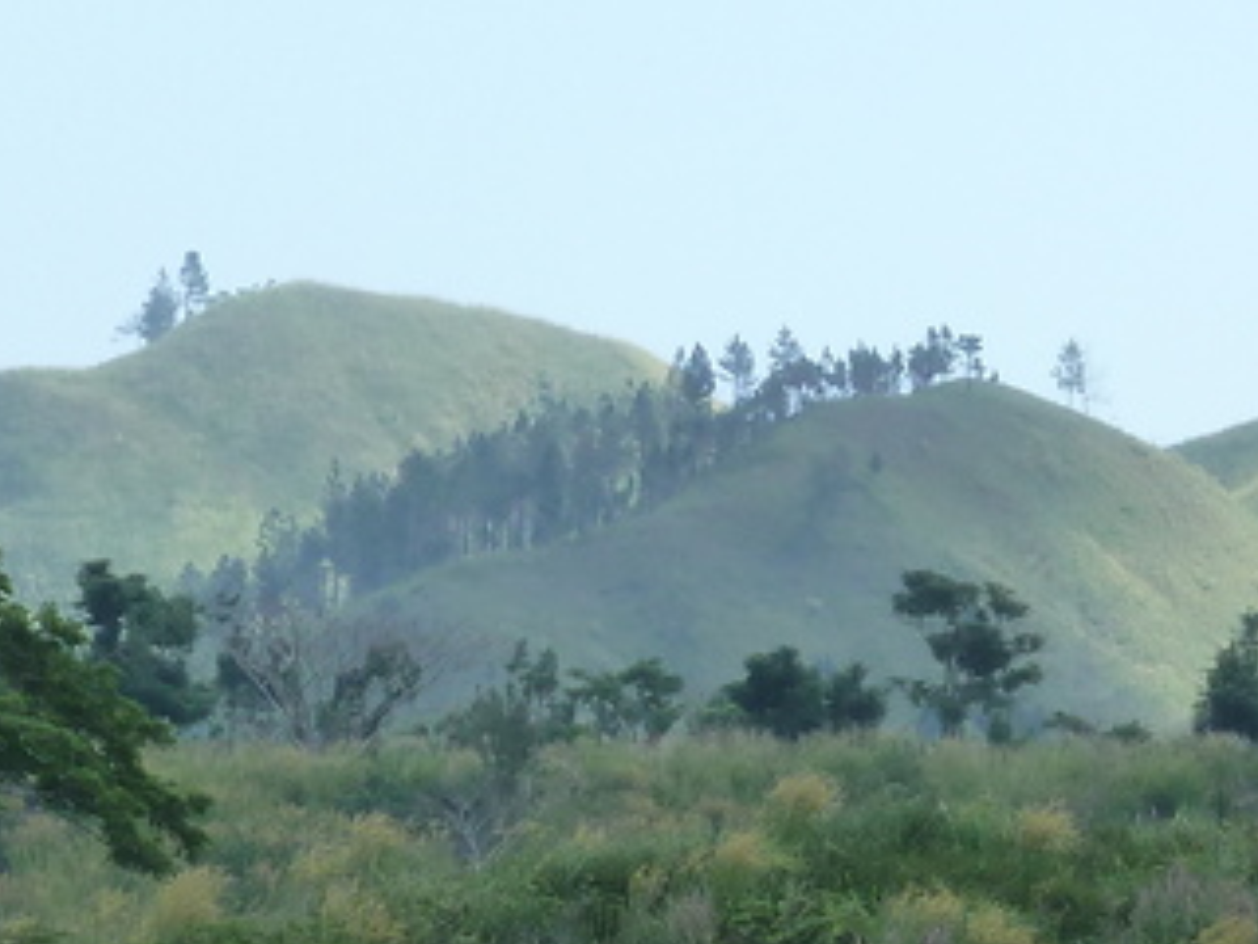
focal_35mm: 416
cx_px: 491
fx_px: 15118
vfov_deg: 3.6
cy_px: 944
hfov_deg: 4.8
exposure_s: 1/400
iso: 125
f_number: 4.4
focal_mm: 18.2
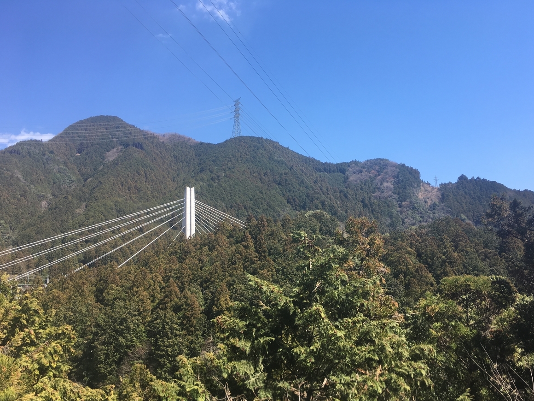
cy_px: 204
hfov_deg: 60.0
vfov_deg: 46.8
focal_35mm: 30
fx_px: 463
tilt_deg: +8.9
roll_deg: +0.7
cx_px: 274
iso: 25
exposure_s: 1/620
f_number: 2.2
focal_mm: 4.15
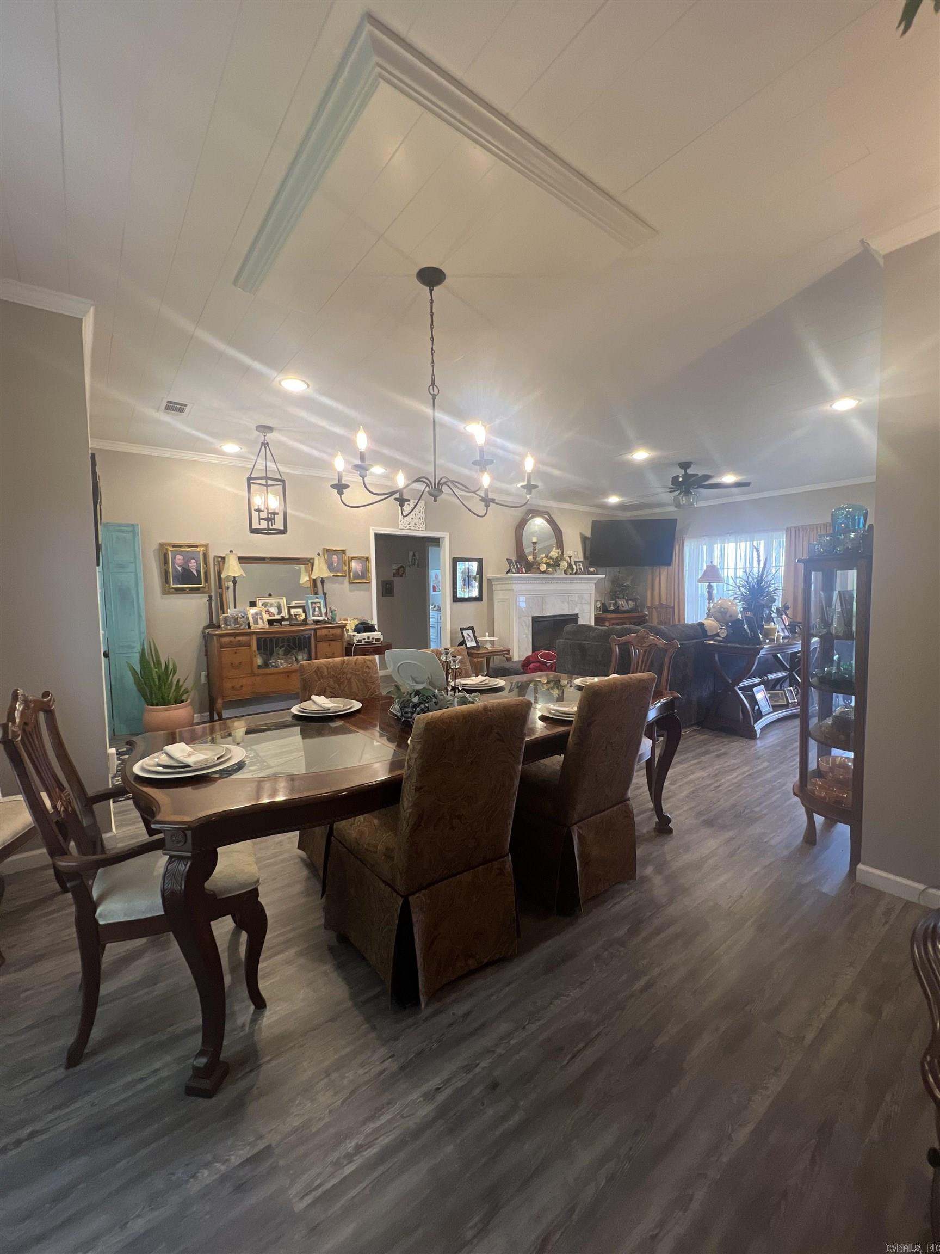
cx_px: 470
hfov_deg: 89.9
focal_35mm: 13
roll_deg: +0.9
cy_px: 627
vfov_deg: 106.2
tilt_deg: -3.7
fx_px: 471
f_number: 1.8
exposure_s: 1/60
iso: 200
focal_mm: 1.57
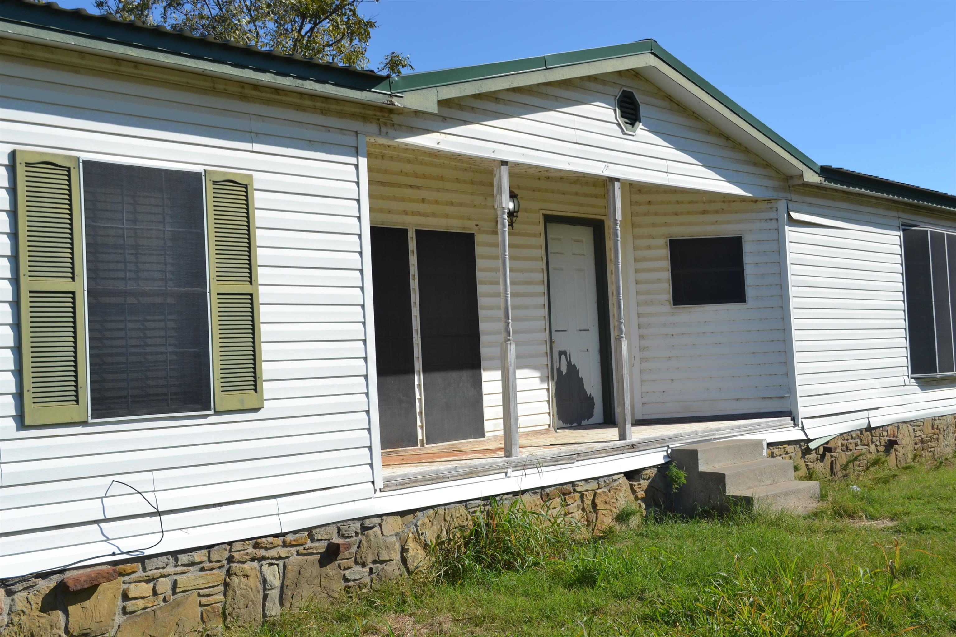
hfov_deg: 45.0
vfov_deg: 30.8
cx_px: 478
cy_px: 318
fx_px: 1155
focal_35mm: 44
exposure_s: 1/250
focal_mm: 29
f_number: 8
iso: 100
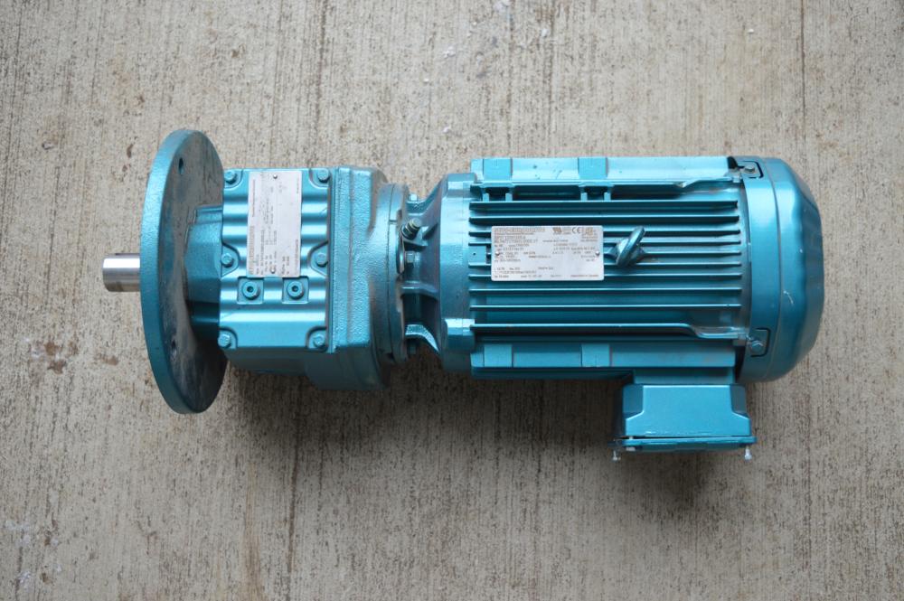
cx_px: 452
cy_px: 300
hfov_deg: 45.0
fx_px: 1091
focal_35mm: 44
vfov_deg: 30.8
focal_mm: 29
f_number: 4.5
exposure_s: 1/80
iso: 400
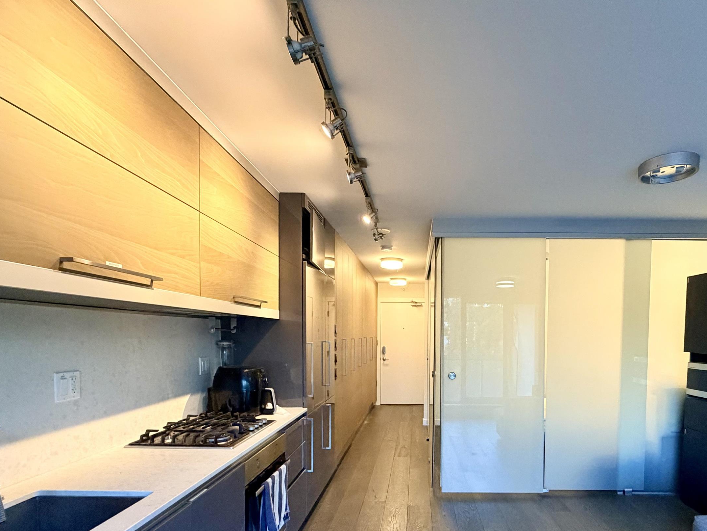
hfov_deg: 80.9
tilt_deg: -2.4
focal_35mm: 20
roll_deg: +0.0
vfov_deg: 64.3
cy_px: 353
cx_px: 419
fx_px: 409
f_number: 2.2
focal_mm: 2.22
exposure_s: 1/59
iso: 500
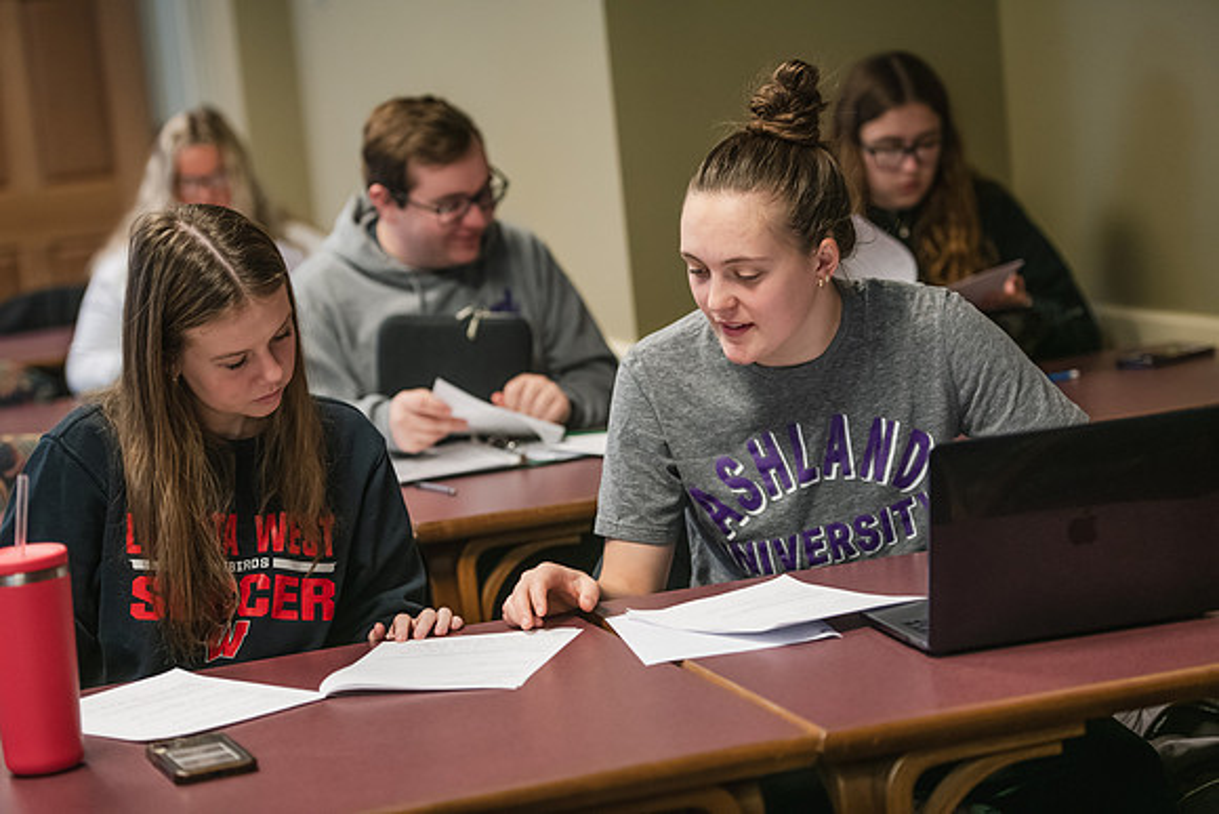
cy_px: 407
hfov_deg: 21.5
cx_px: 610
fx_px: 3217
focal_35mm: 95
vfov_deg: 14.4
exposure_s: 1/200
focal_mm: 95
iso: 1600
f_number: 3.2
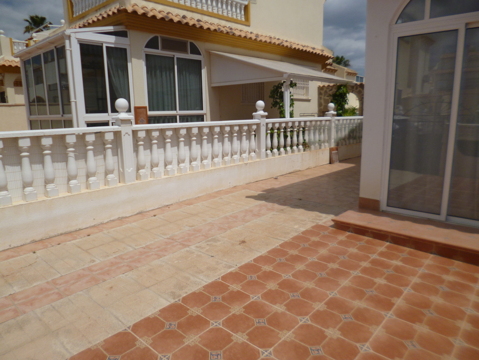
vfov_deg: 56.8
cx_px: 240
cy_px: 180
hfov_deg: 71.6
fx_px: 332
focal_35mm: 24
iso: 100
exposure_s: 1/500
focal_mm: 4.3
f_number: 9
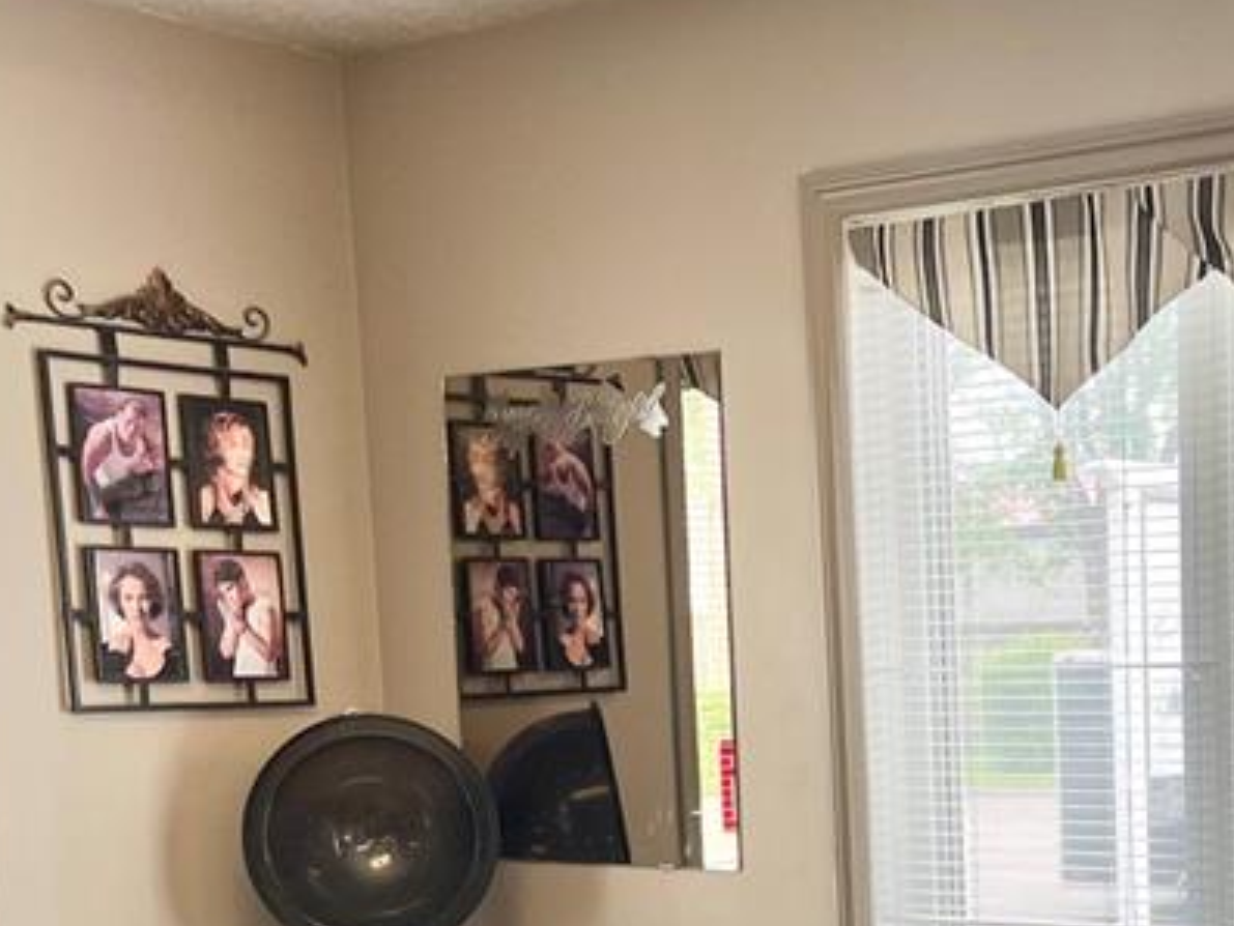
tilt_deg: -7.2
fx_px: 2389
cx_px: 1103
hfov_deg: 27.9
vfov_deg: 20.9
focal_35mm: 67
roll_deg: +1.1
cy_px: 1010
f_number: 1.6
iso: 40
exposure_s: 1/120
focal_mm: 5.1
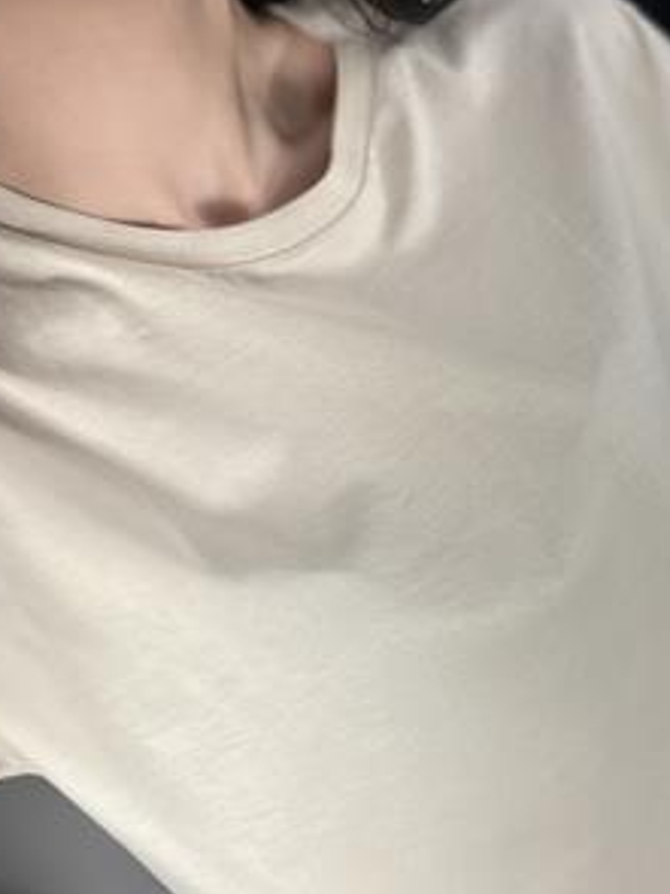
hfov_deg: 34.1
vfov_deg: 44.5
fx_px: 1085
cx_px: 427
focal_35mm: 42
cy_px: 553
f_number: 1.9
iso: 32
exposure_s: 1/100
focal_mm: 2.69
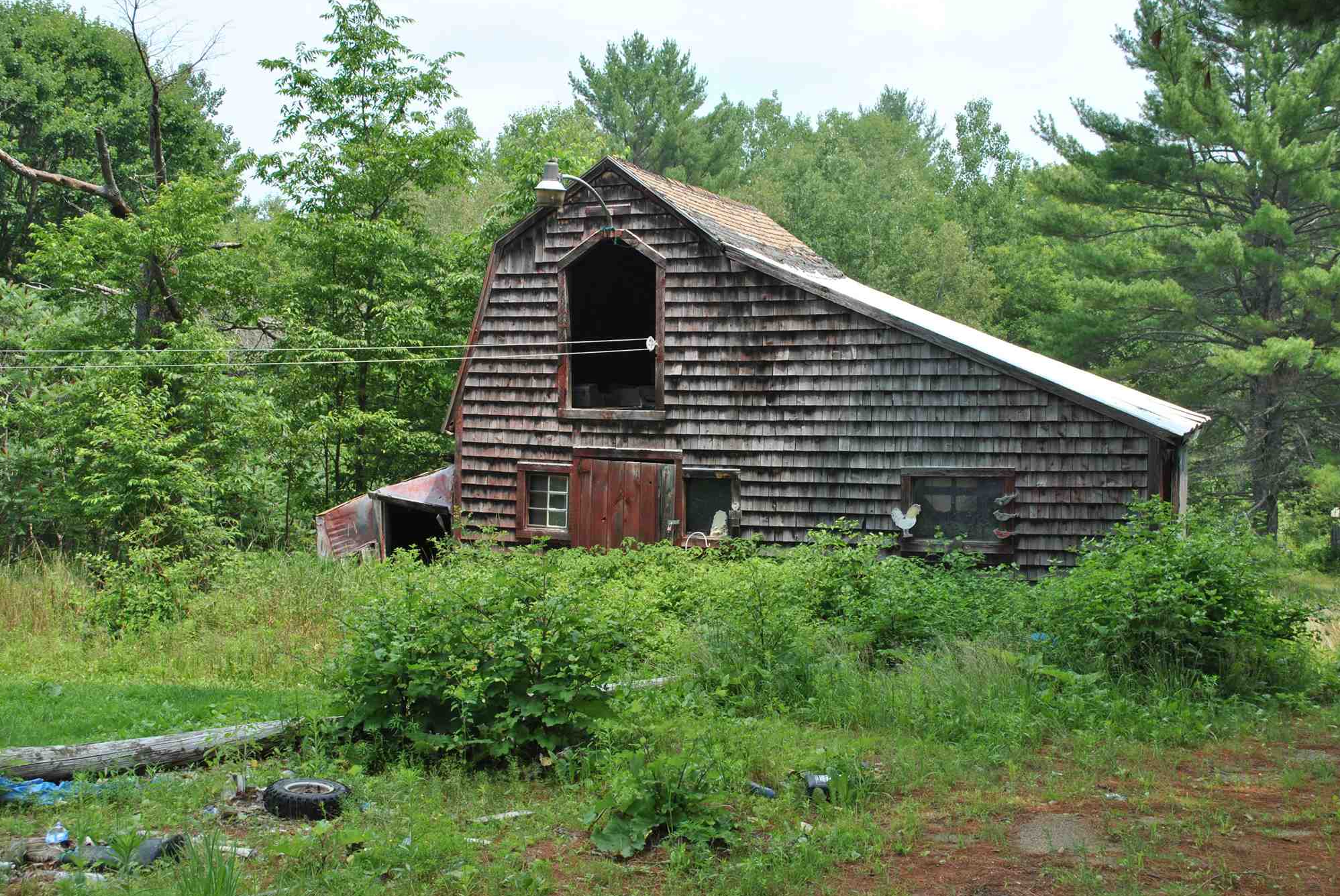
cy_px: 447
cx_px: 676
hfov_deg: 48.4
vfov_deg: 33.5
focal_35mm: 40
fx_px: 1490
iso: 100
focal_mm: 26
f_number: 6.3
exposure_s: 1/160
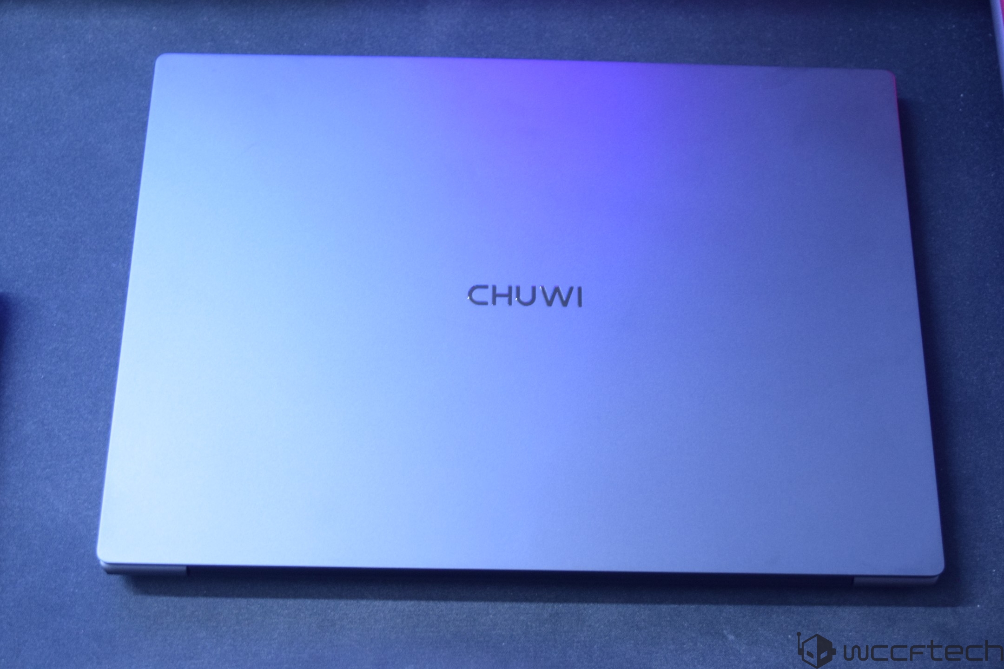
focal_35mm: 51
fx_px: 1422
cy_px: 334
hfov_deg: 38.9
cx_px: 502
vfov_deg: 26.5
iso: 1600
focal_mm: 34
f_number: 5.6
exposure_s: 1/10
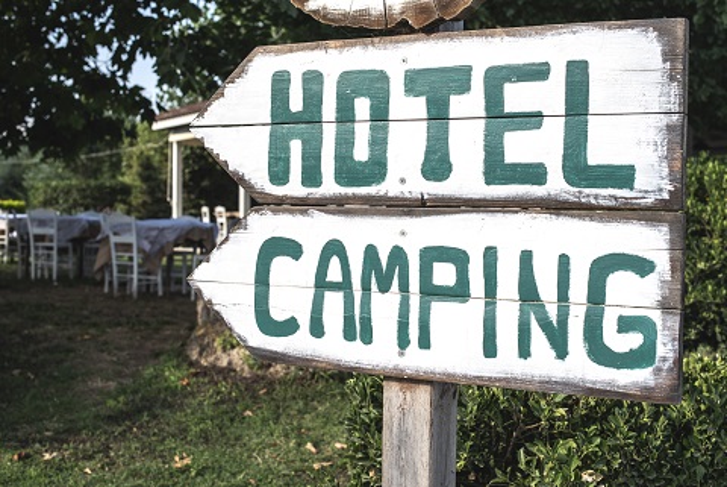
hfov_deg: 39.6
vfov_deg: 27.0
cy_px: 244
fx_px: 1011
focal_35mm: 50
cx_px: 364
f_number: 4.5
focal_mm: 50
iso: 200
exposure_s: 1/500
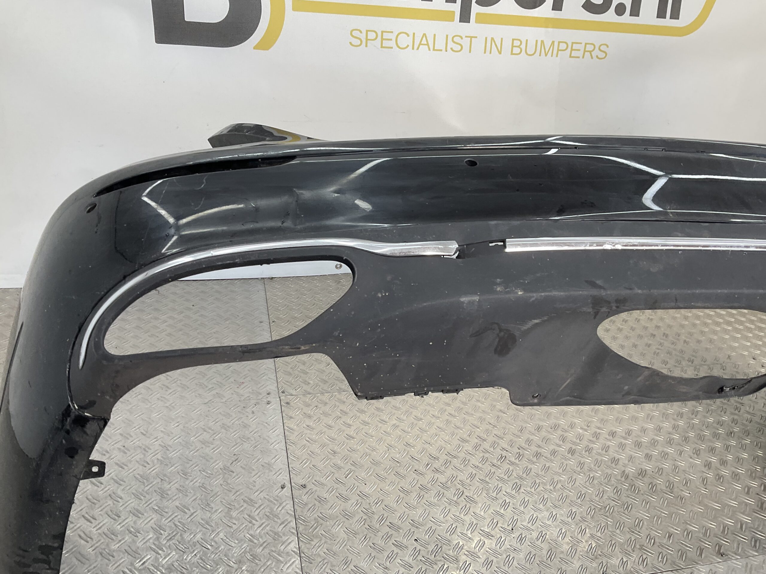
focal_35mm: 29
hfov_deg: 61.7
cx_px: 383
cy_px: 287
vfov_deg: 48.2
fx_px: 642
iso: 20
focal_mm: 3
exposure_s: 1/120
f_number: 1.8
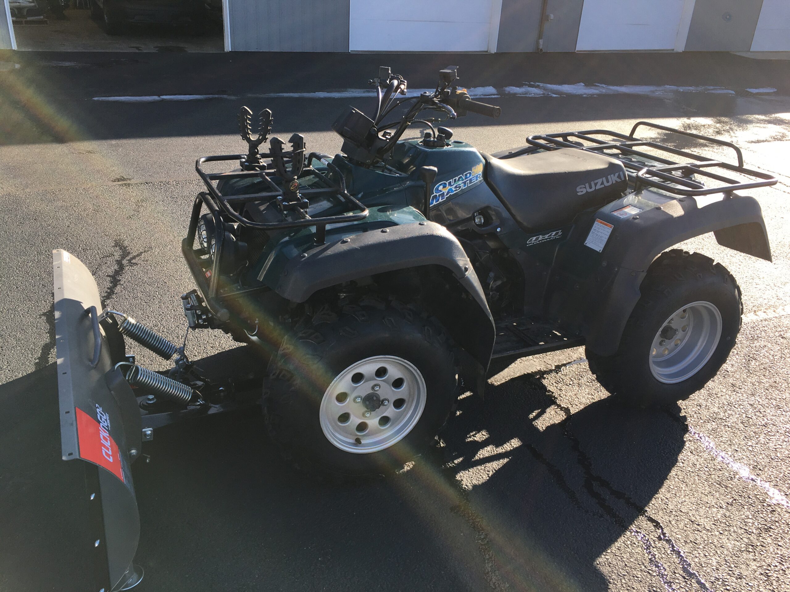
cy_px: 296
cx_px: 395
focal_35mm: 29
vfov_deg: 48.2
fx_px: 662
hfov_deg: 61.7
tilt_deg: -27.0
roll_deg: -3.2
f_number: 2.2
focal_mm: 4.15
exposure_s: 1/444
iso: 25
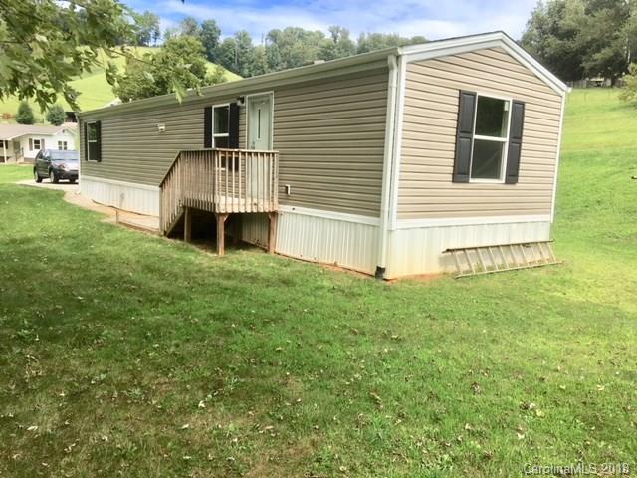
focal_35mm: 29
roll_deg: -2.9
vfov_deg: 48.2
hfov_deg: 61.7
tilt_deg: -8.0
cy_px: 239
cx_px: 318
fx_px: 534
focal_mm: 4.15
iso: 25
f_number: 2.2
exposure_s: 1/1326
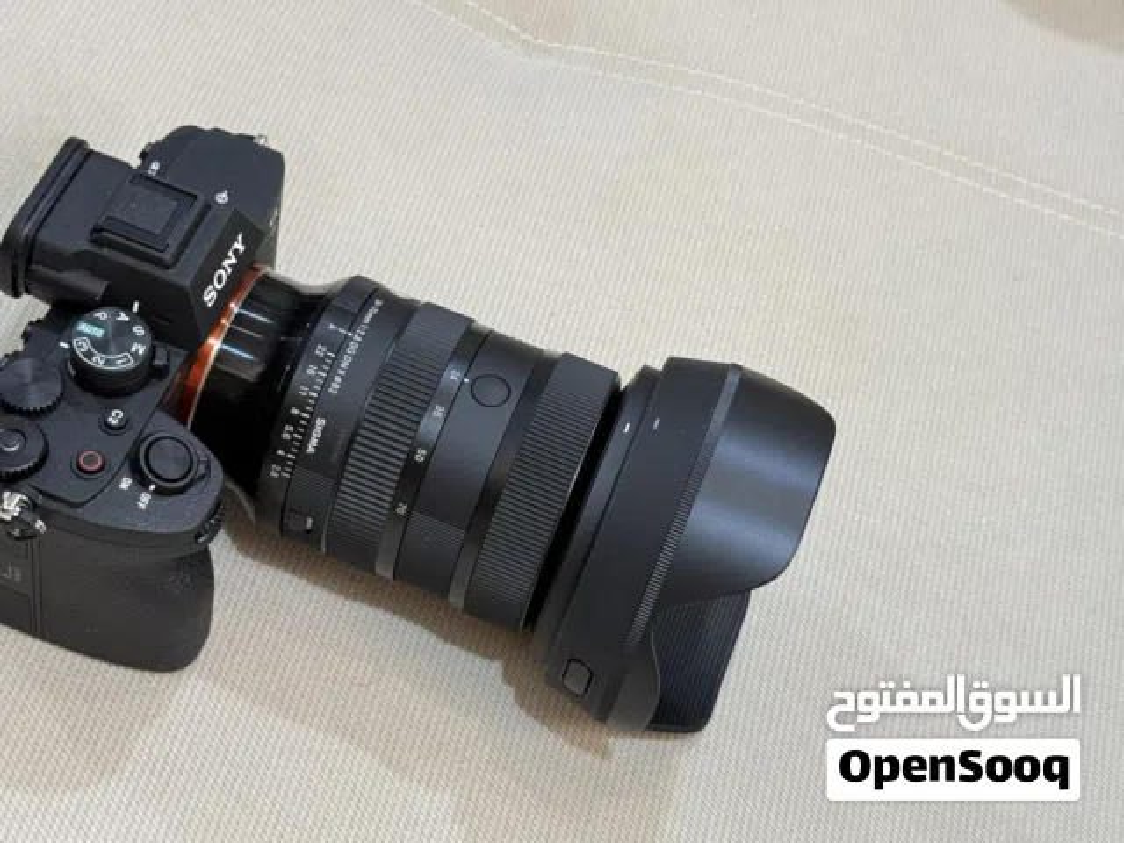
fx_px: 1559
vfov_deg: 30.3
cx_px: 562
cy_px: 422
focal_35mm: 48
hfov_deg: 39.7
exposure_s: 1/50
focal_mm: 6.76
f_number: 1.78
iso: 125
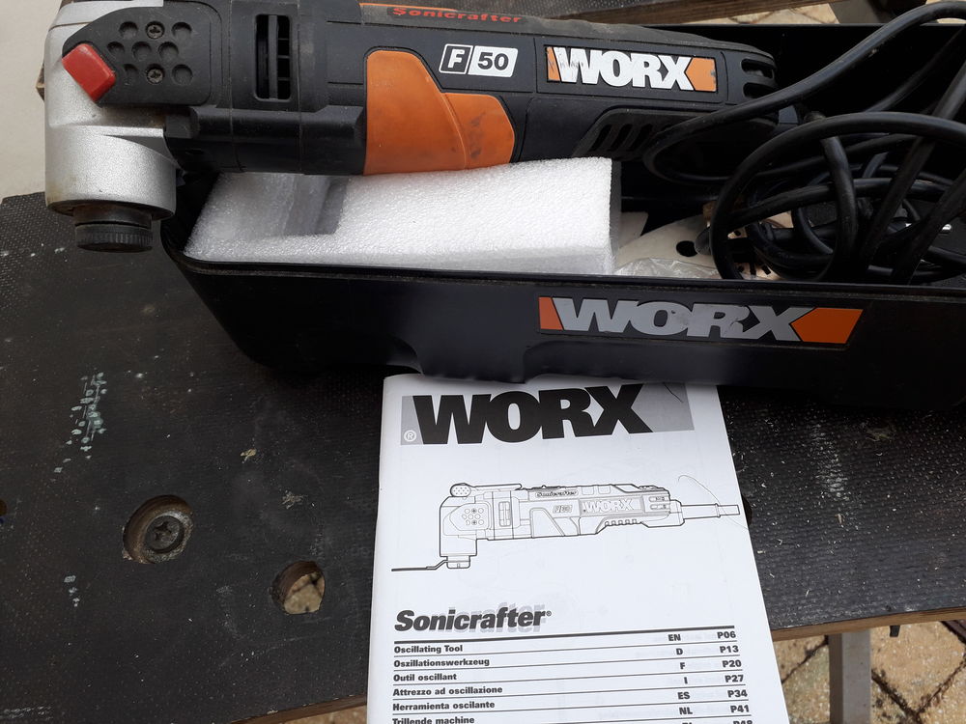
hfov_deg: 65.3
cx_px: 483
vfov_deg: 51.4
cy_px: 362
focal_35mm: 27
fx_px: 753
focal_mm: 3.6
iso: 40
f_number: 1.9
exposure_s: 1/235
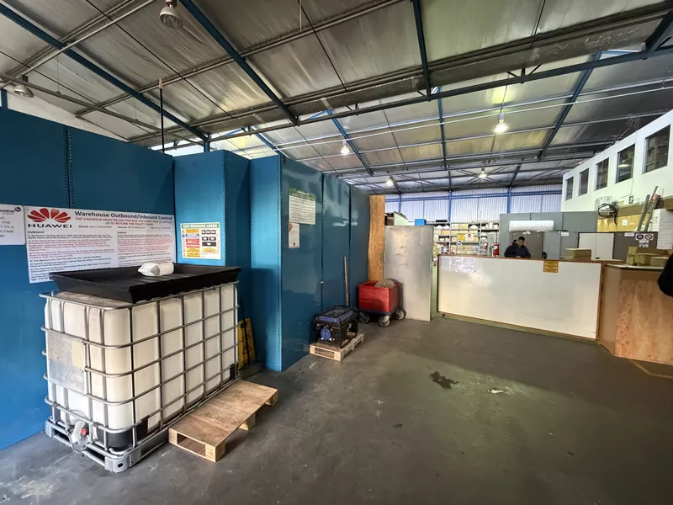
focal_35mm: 14
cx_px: 336
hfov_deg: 102.1
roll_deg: -0.1
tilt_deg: -3.4
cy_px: 252
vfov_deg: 85.7
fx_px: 272
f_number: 2.2
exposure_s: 1/50
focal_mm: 2.22
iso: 800
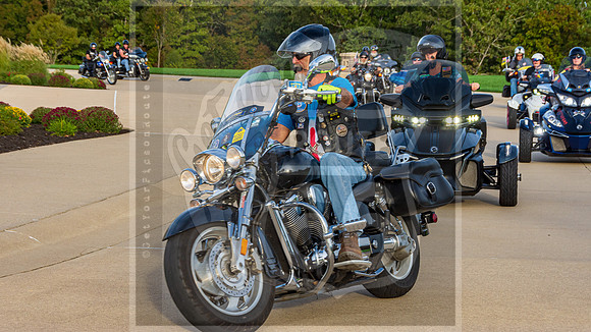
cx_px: 262
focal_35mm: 98
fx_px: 1534
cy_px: 113
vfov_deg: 12.3
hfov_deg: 21.8
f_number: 10
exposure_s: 1/400
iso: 400
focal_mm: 56
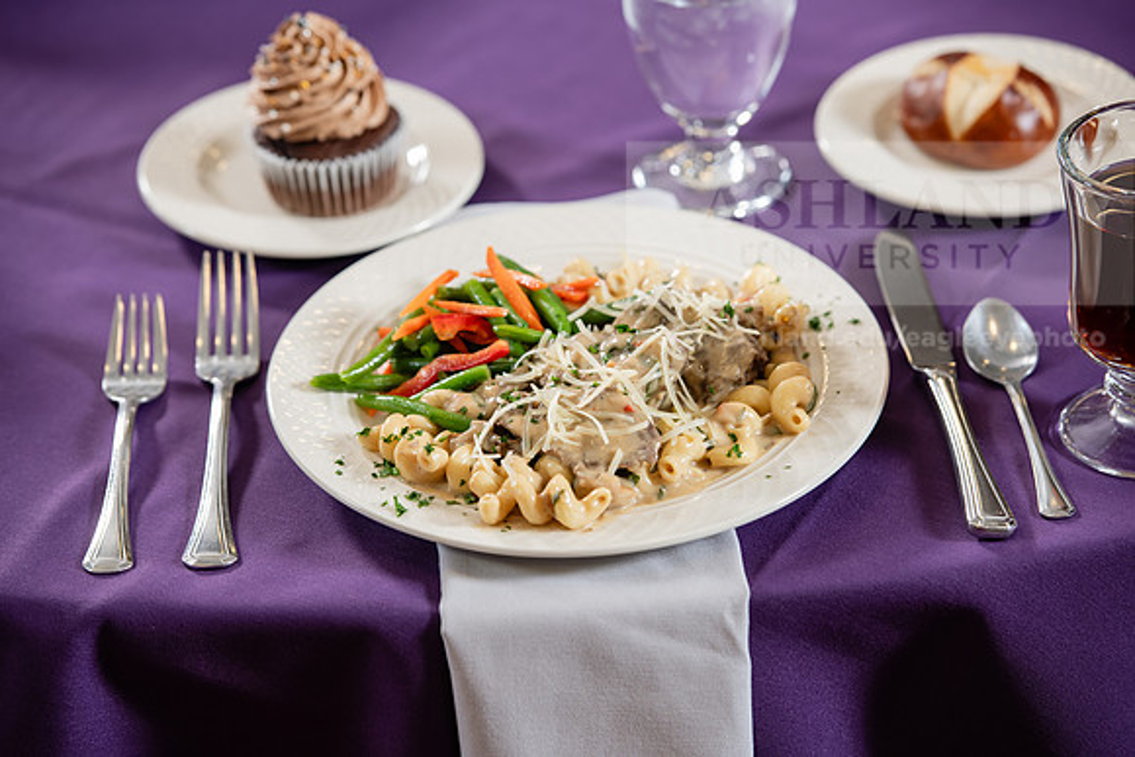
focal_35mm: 150
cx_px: 568
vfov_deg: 9.2
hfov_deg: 13.7
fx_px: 4730
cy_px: 378
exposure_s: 1/200
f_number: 4
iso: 400
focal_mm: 150
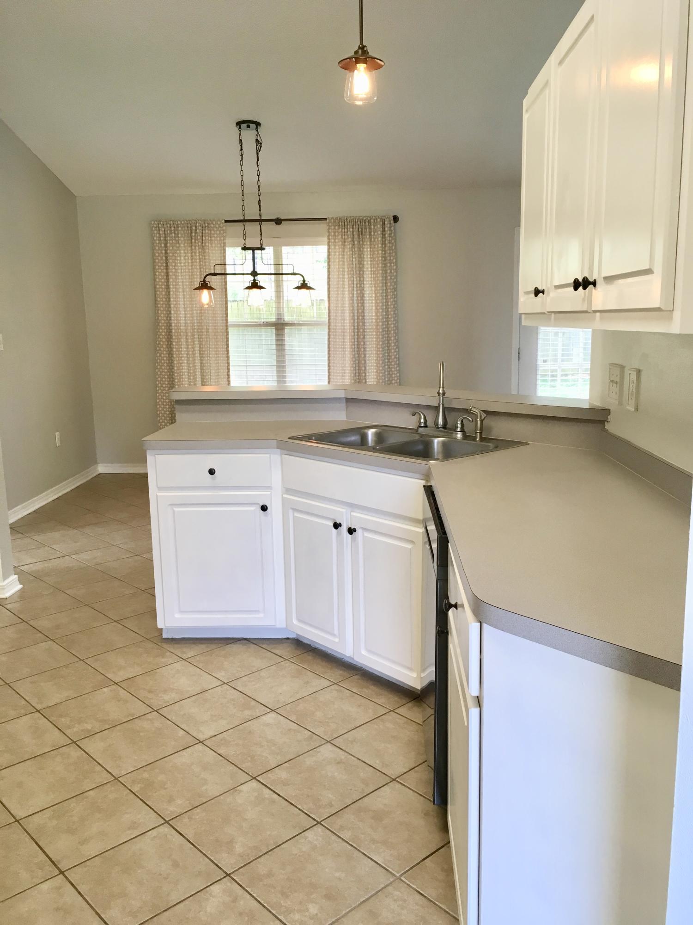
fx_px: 774
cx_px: 346
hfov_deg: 48.2
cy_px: 462
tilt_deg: -10.1
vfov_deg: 61.7
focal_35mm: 29
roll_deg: +0.7
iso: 25
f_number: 2.2
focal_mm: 4.15
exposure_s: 1/30
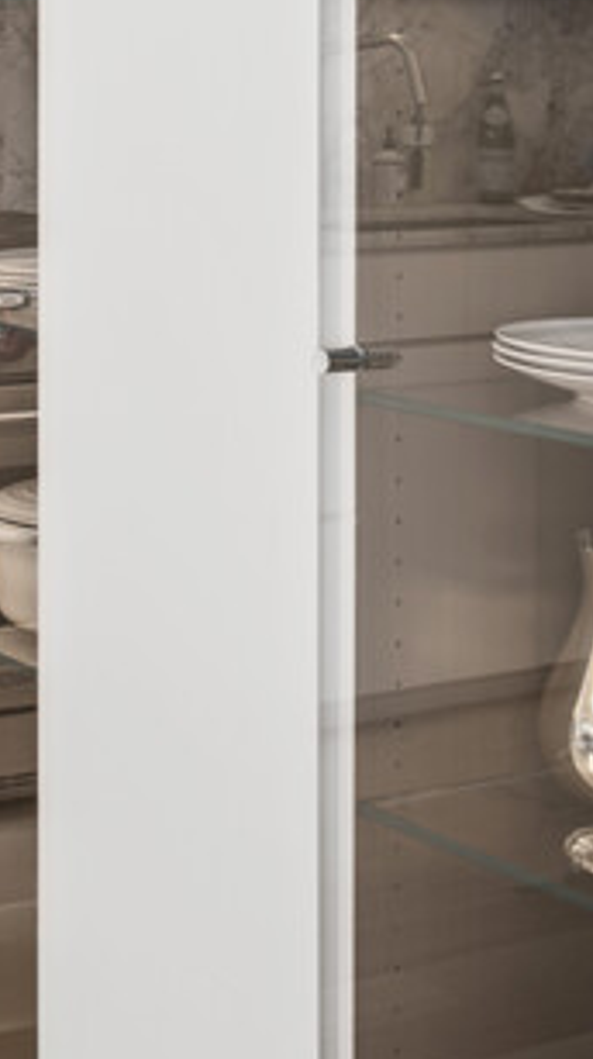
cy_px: 179
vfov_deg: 25.4
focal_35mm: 82
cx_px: -433
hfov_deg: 13.4
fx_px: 2299
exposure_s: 1.3
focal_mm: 24
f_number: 11
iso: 100
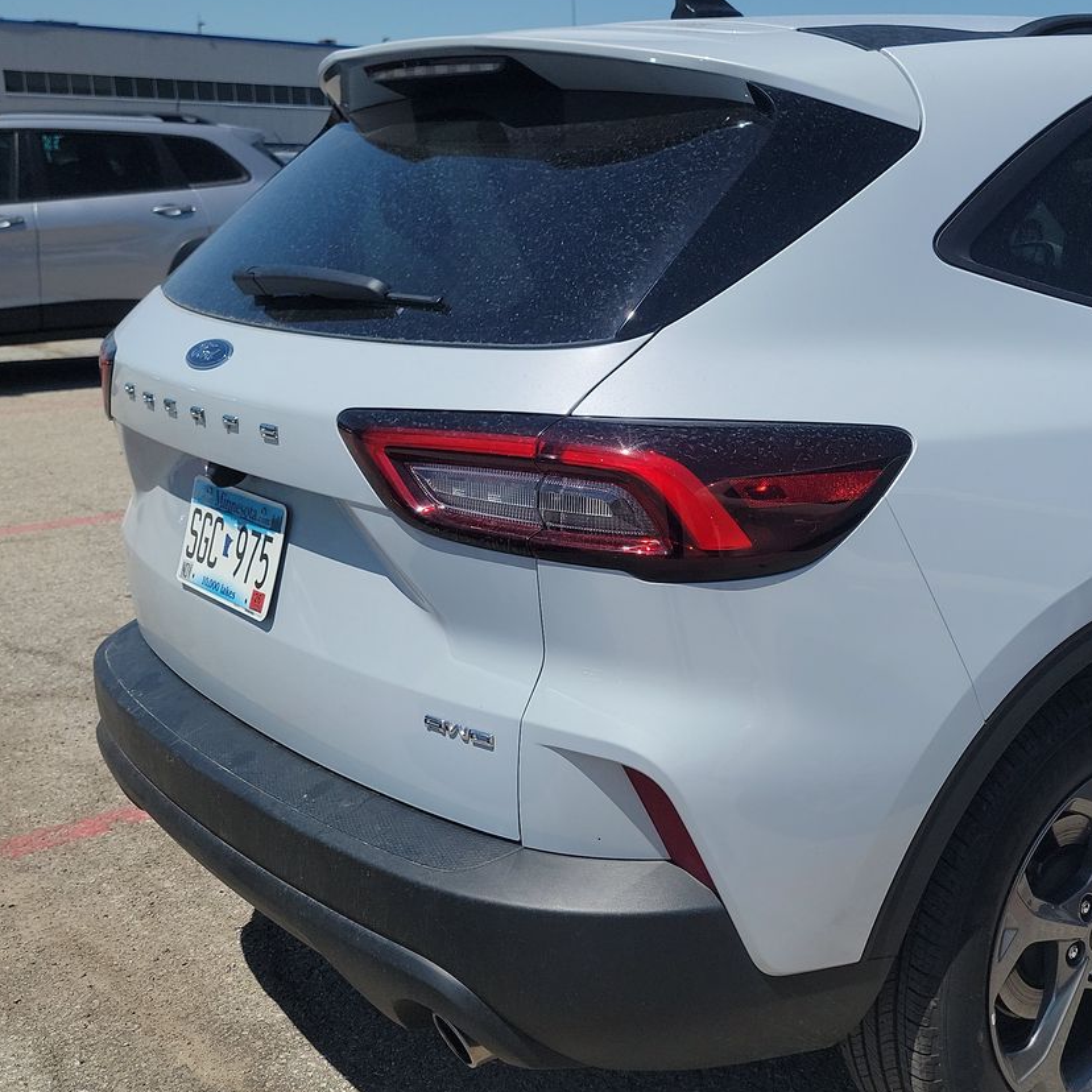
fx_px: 1463
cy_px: 518
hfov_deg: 39.5
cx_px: 856
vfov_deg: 40.9
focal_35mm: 41
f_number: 1.8
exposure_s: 1/1601
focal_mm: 6.7
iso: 50
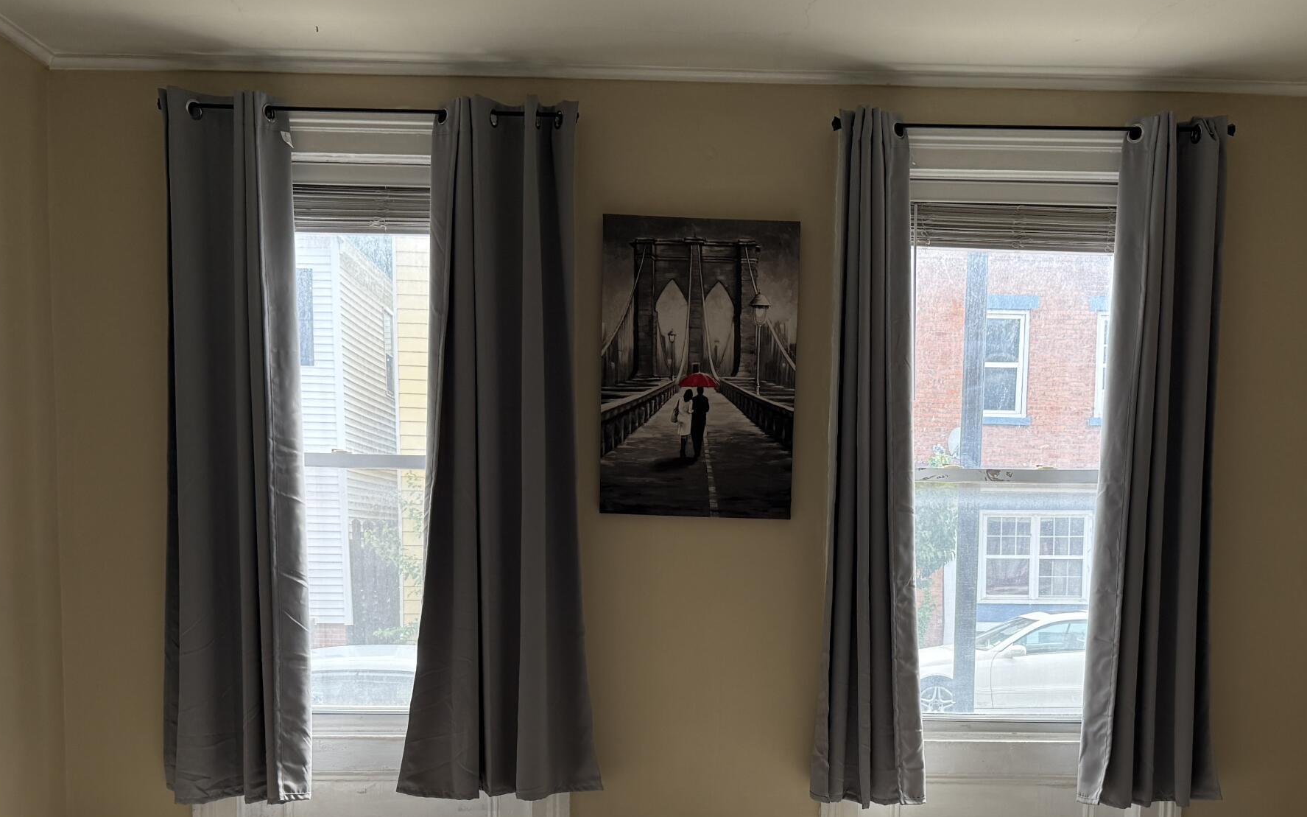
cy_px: 701
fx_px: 1532
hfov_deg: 46.0
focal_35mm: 43
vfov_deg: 28.9
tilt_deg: -4.7
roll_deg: -1.9
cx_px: 776
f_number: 1.78
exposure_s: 1/602
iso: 80
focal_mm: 6.76
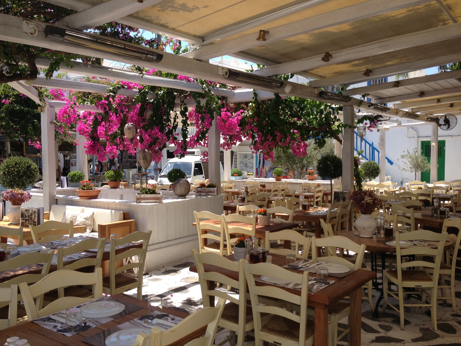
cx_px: 230
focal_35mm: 35
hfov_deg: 52.6
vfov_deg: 40.7
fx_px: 466
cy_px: 173
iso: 50
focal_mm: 4.28
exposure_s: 1/968
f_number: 2.4
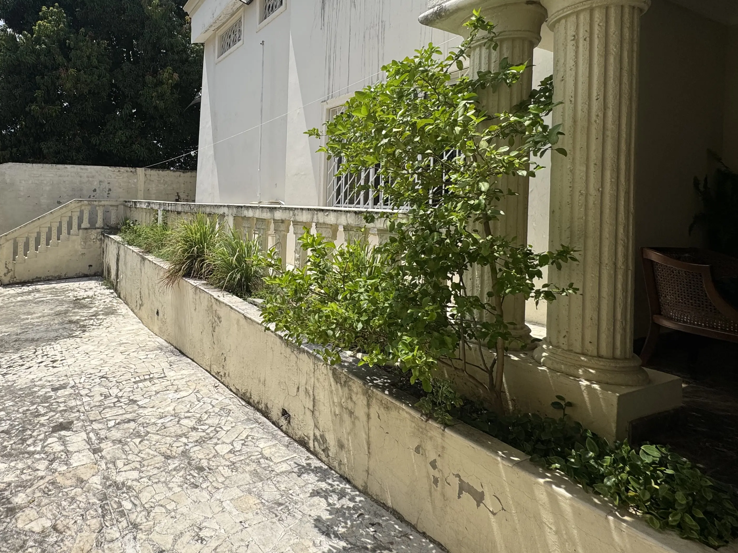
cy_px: 200
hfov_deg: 78.2
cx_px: 227
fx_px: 426
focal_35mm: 20
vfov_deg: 64.8
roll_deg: -1.7
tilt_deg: +0.1
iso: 50
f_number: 2.2
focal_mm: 2.22
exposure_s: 1/2208
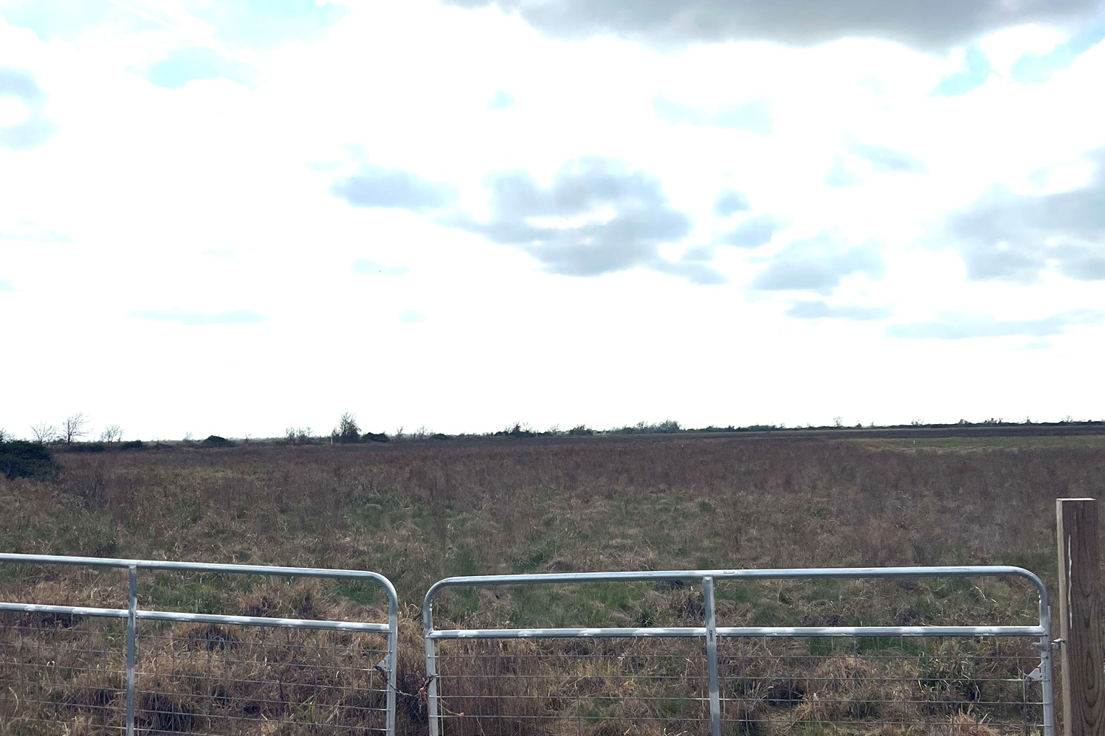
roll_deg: +0.7
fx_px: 1136
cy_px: 454
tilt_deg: -1.8
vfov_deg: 35.8
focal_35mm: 37
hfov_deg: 51.9
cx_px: 559
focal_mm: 5.7
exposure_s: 1/16393
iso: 50
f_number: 1.5
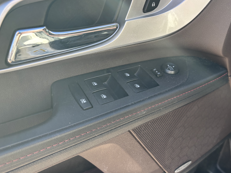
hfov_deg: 52.5
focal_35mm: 35
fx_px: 234
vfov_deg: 40.7
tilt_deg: -34.7
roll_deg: -1.7
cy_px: 78
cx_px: 131
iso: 40
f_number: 1.6
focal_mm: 5.96
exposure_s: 1/173
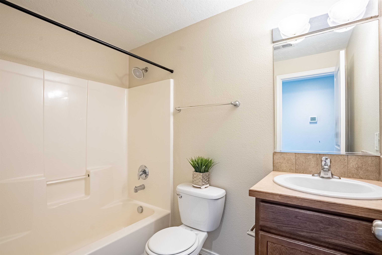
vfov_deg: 73.8
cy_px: 128
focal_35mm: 16
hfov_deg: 96.7
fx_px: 170
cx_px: 191
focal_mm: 16
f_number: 8
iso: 400
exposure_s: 1/160
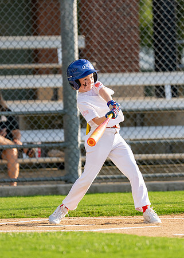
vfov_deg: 4.3
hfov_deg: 3.1
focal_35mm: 464
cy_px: 98
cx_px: 106
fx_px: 3400
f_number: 2.8
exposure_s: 1/4000
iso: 400
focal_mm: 200
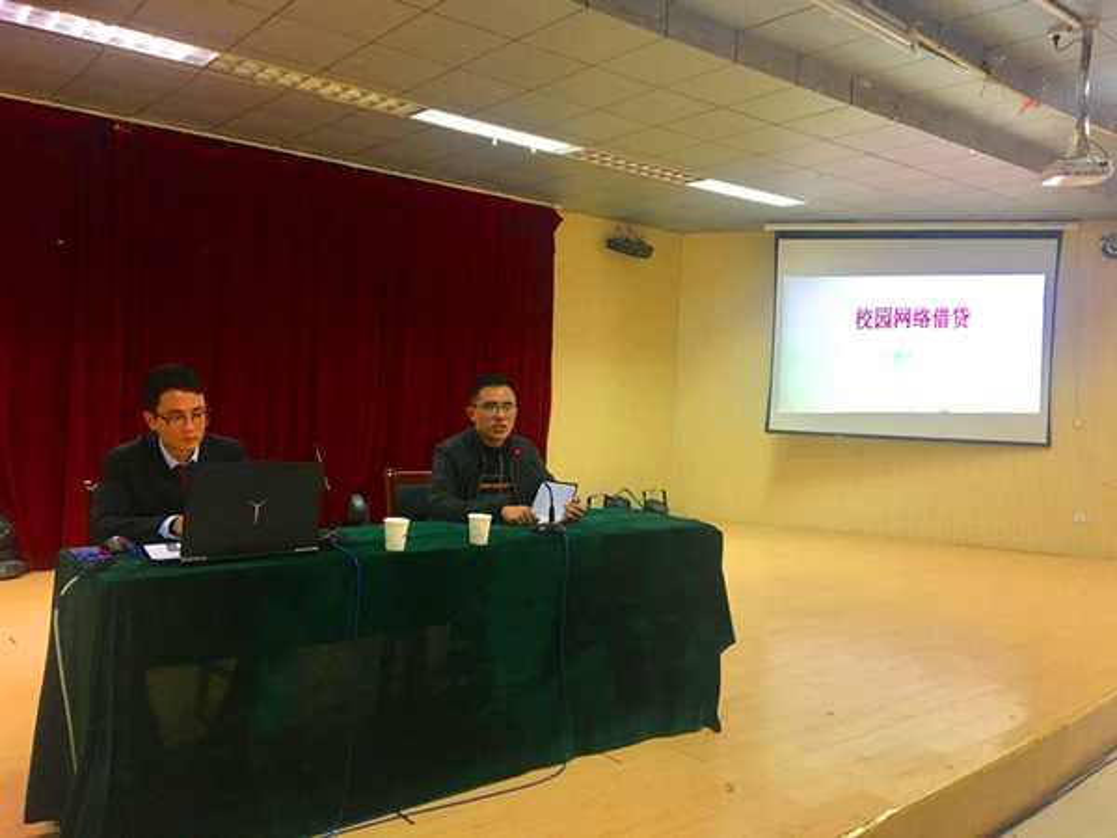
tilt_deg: -2.1
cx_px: 558
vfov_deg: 48.2
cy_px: 419
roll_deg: -2.2
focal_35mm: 29
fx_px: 936
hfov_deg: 61.7
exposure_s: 1/33
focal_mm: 4.15
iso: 125
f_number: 2.2
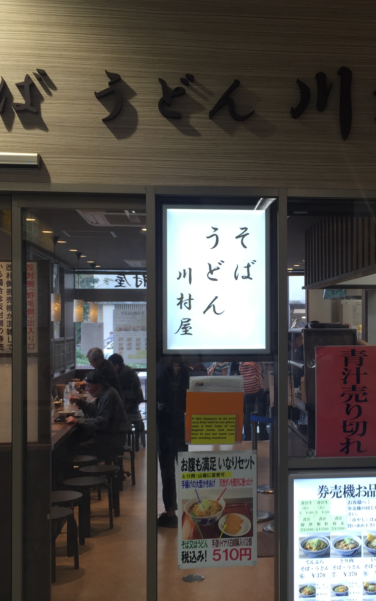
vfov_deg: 44.3
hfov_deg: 28.3
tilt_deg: -1.1
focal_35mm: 45
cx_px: 272
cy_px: 328
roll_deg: -0.4
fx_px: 738
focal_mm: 4.15
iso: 32
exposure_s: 1/60
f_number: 2.2
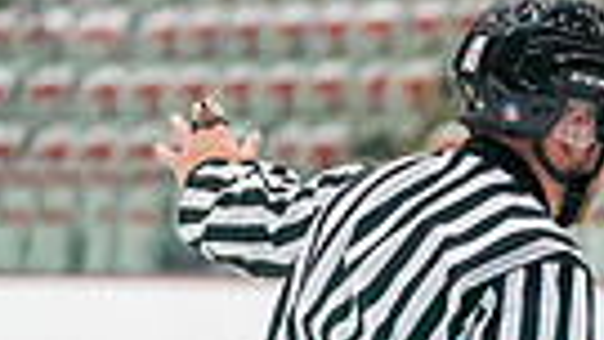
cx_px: 984
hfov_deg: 4.8
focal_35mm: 449
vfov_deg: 2.7
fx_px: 7192
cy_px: 772
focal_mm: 100
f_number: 2.8
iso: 3200
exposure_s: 1/1250
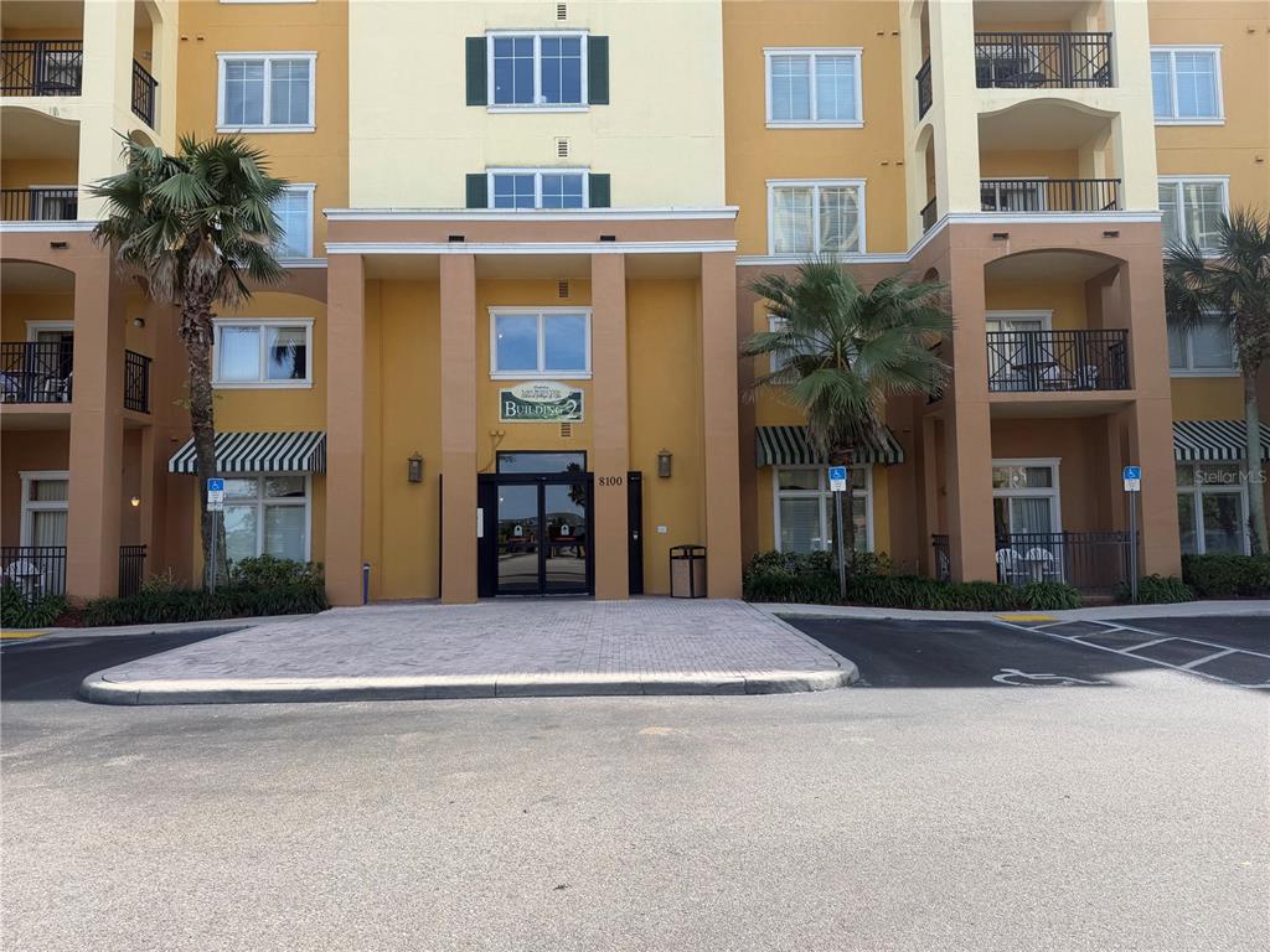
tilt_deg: +4.0
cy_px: 476
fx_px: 881
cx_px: 635
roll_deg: +0.6
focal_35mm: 24
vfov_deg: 56.8
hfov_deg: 71.6
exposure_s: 1/1812
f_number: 1.78
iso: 80
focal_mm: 6.76
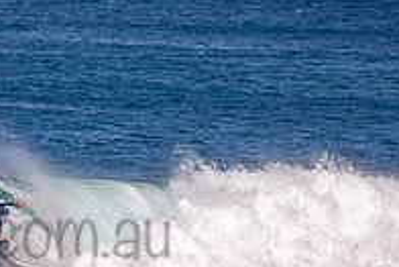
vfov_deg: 0.8
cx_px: -45
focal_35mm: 1773
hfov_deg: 1.2
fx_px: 19665
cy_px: 211
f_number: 5.6
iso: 220
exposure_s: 1/1250
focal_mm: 400
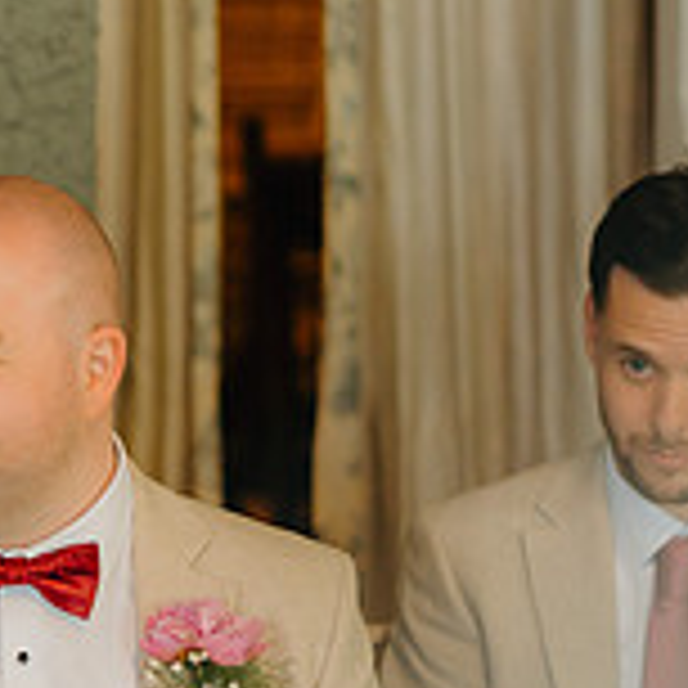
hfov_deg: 5.7
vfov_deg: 5.8
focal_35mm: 303
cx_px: -392
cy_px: 645
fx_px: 6813
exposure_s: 1/320
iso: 800
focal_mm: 85
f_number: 2
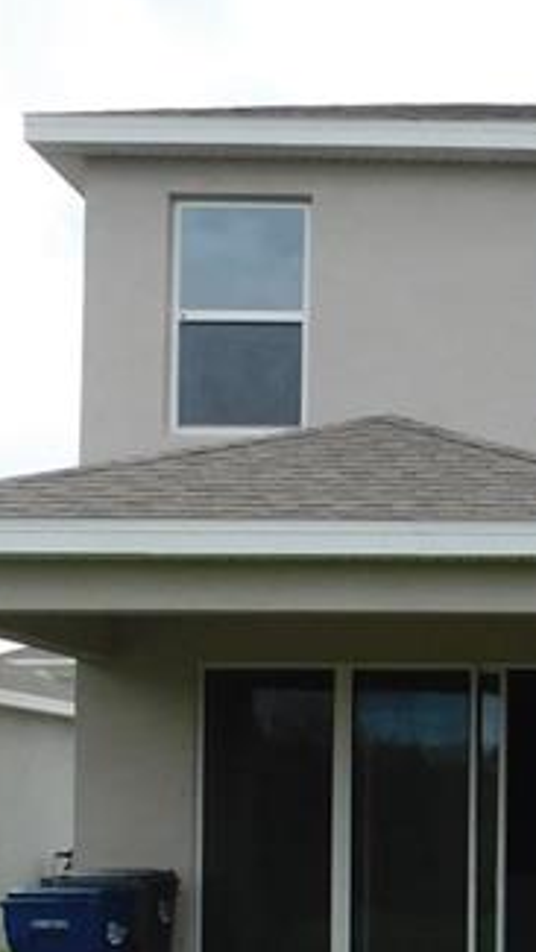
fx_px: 1995
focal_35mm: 79
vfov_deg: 26.3
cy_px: 773
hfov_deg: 14.1
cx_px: 861
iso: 125
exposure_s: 1/800
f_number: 3
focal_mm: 4
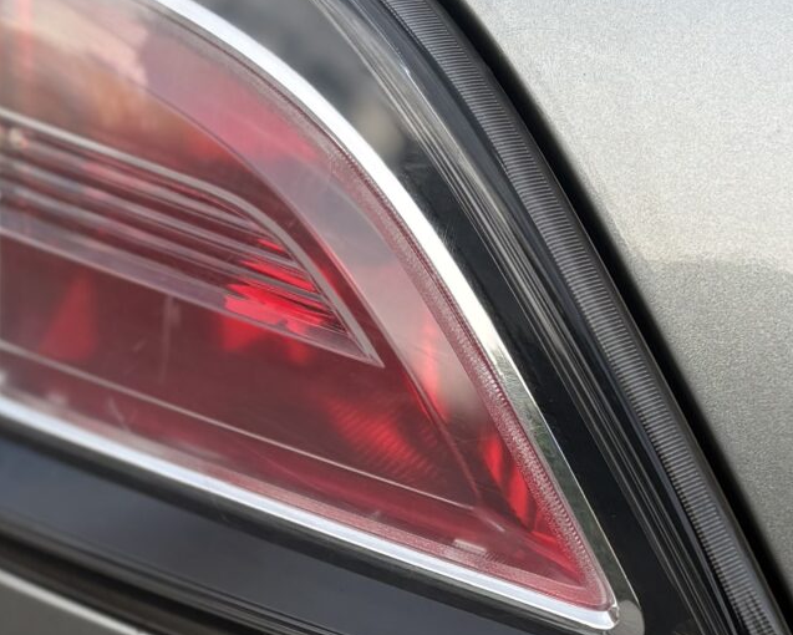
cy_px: 572
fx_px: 2395
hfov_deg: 18.8
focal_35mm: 102
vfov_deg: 14.9
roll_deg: +2.3
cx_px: 457
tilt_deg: -17.3
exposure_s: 1/121
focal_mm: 5.96
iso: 40
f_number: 1.6
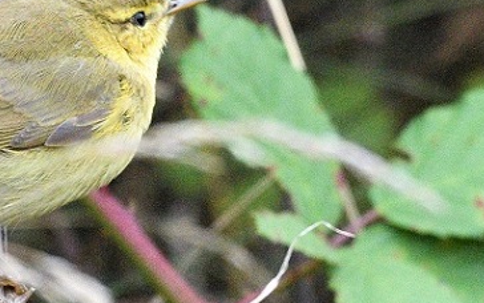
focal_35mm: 2099
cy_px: 74
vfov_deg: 0.6
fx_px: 27704
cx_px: -5
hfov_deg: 1.0
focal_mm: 500
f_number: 5.6
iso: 4000
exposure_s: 1/1600
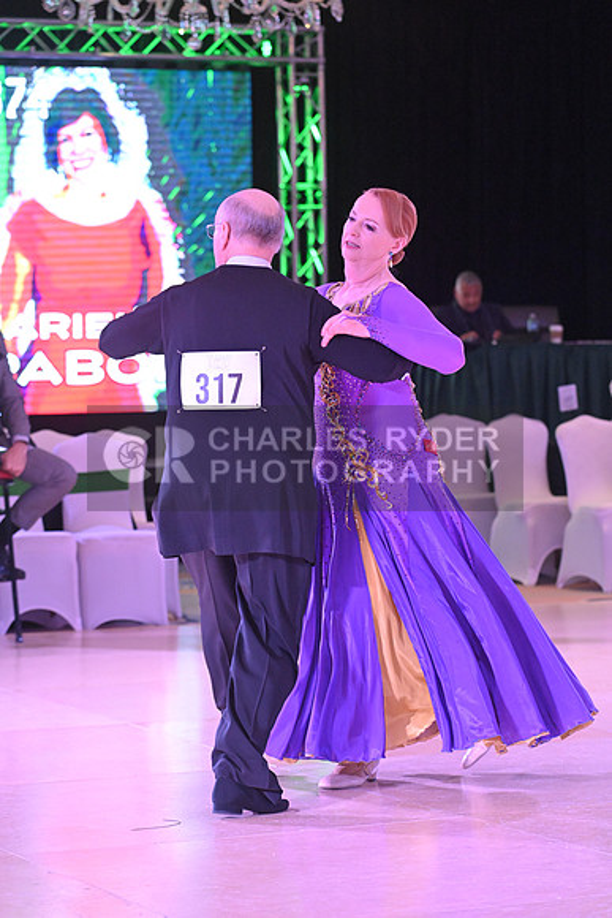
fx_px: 2854
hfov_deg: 12.2
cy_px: 459
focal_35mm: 112
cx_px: 306
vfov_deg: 18.3
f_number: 5
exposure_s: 1/400
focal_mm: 112
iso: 5000
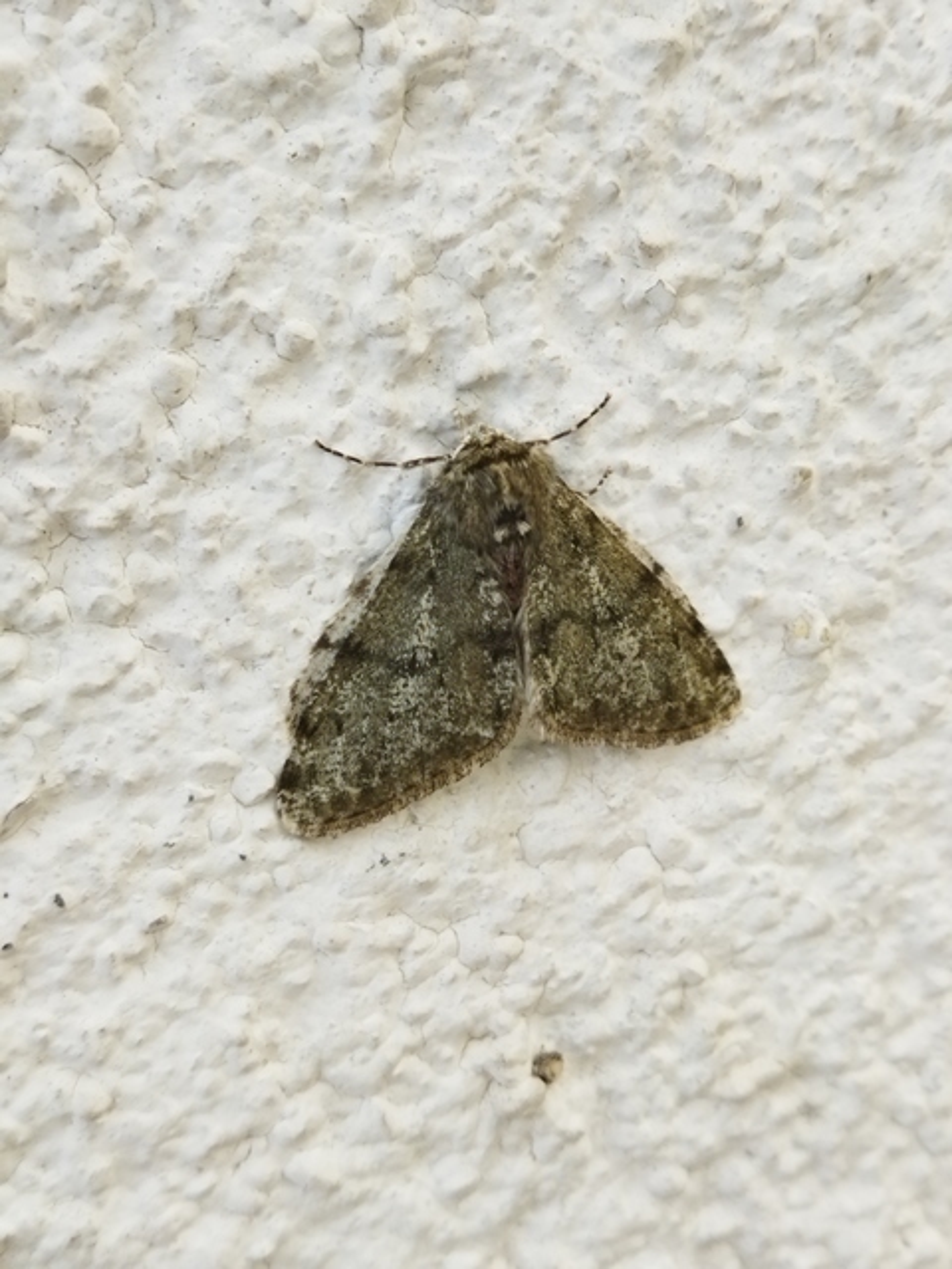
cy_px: 634
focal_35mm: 27
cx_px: 476
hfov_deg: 51.4
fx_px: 990
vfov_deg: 65.3
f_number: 1.79
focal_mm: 4.71
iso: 99
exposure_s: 1/1044
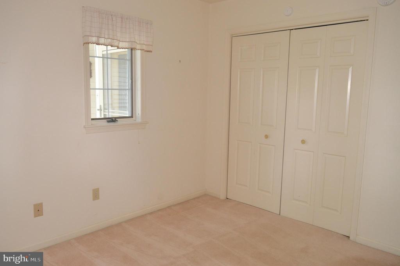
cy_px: 133
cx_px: 200
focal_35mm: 27
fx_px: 300
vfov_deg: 47.9
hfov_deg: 67.4
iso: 800
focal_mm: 18
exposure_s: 1/60
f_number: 7.1
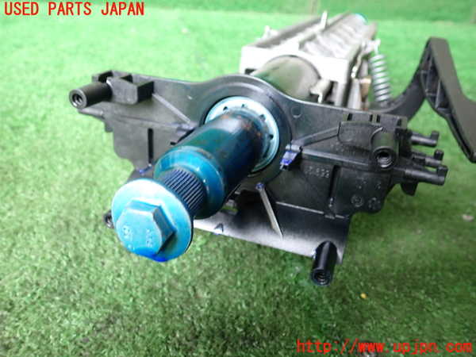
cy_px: 178
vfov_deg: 46.8
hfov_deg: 60.0
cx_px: 238
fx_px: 413
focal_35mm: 30
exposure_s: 1/40
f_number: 2.3
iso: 200
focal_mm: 5.4
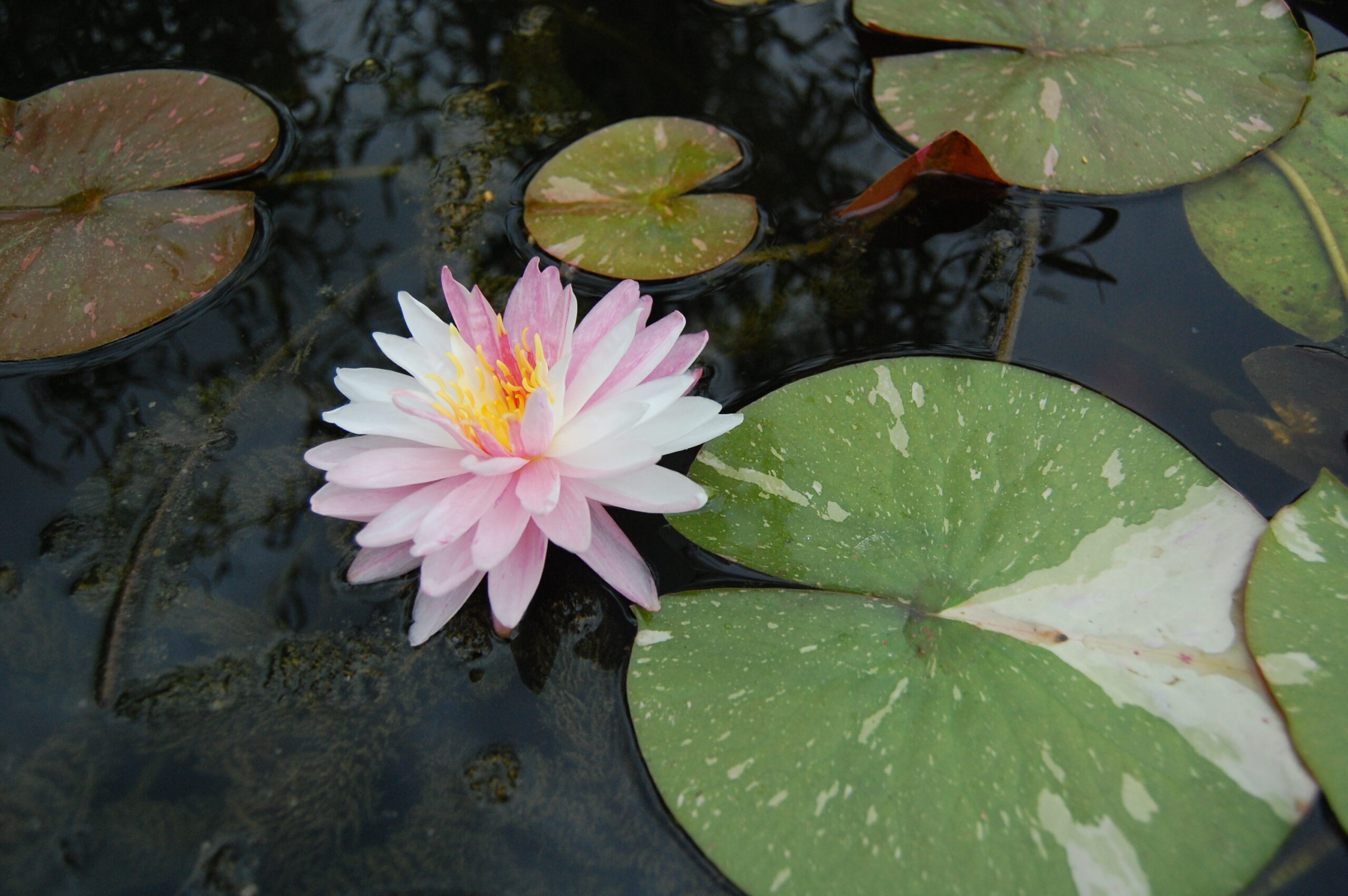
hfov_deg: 62.0
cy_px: 448
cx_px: 674
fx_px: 1122
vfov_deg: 43.5
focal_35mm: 30
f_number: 4
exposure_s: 1/500
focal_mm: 20
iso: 800
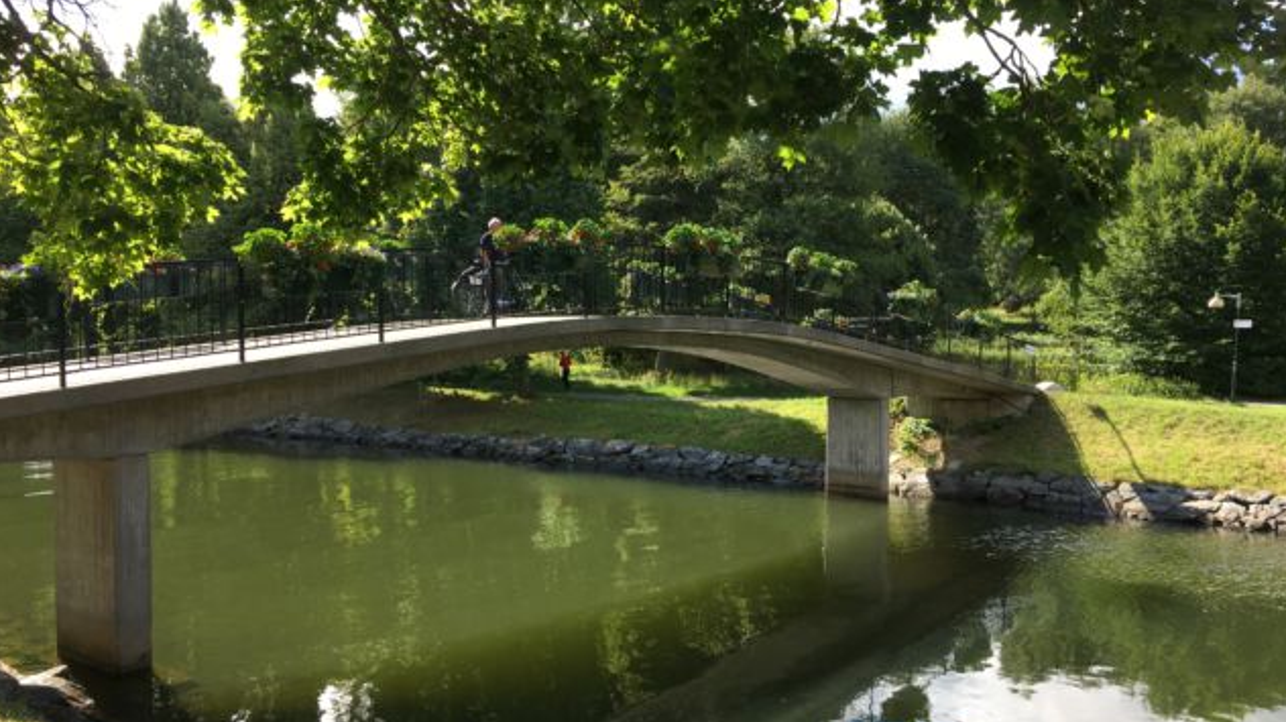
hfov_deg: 61.0
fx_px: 1091
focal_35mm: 32
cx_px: 643
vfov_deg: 36.6
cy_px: 384
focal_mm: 4.15
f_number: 2.2
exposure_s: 1/349
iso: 25
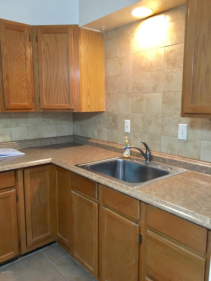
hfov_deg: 48.2
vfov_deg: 61.7
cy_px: 140
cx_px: 106
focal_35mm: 29
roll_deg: +1.1
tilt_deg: -7.9
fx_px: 236
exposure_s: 1/30
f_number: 2.2
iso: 160
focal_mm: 4.15
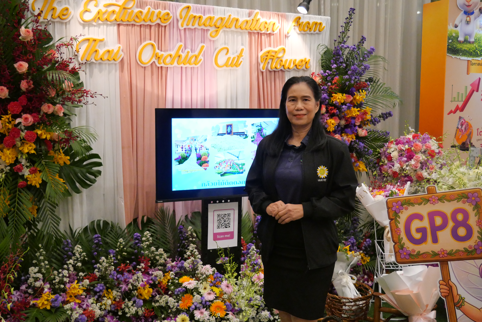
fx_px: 496
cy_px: 161
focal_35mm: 37
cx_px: 241
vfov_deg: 36.0
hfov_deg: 51.9
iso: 3200
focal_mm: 18
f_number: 3.9
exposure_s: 1/100
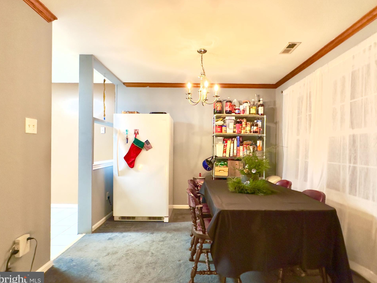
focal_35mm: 15
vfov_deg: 81.7
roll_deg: -0.3
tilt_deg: -0.4
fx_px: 163
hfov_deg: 98.1
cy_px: 136
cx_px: 197
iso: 640
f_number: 2.2
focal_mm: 2.22
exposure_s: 1/60
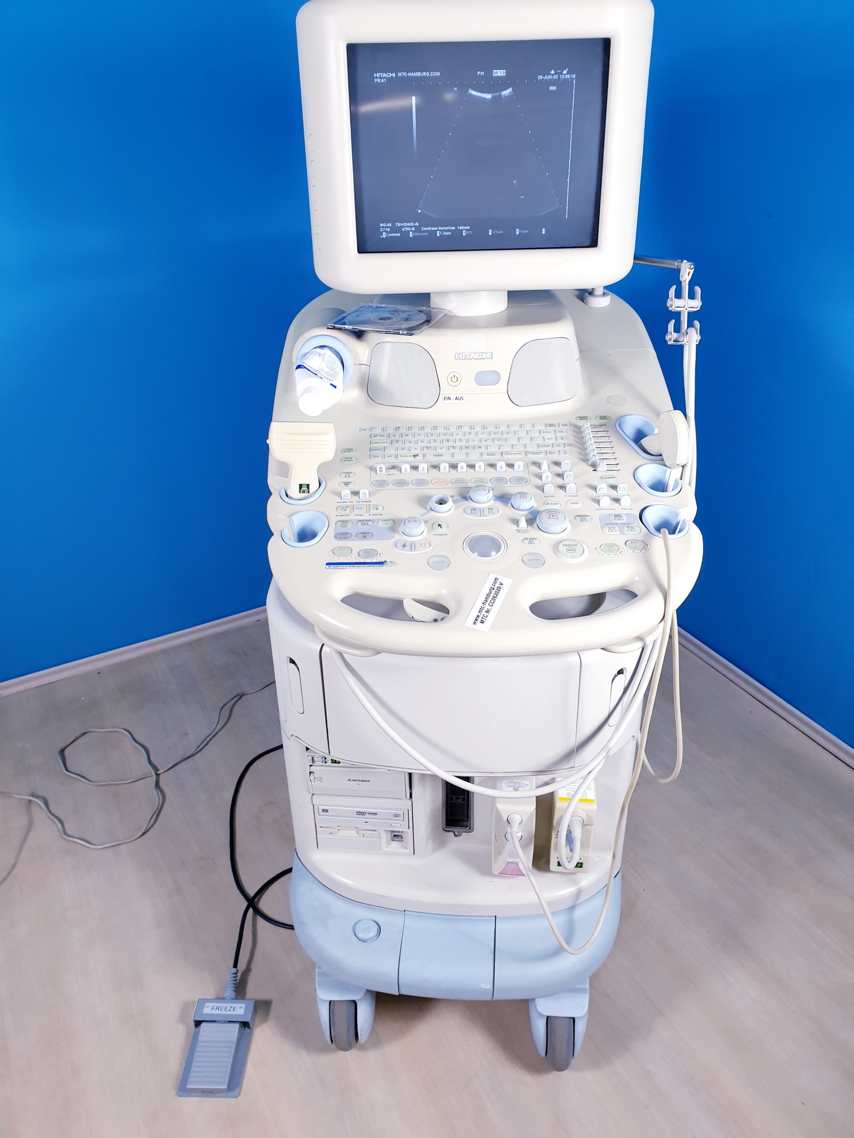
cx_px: 427
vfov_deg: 67.3
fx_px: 855
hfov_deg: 53.1
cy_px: 569
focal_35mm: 26
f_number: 2.4
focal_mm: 4.3
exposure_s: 1/50
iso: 125
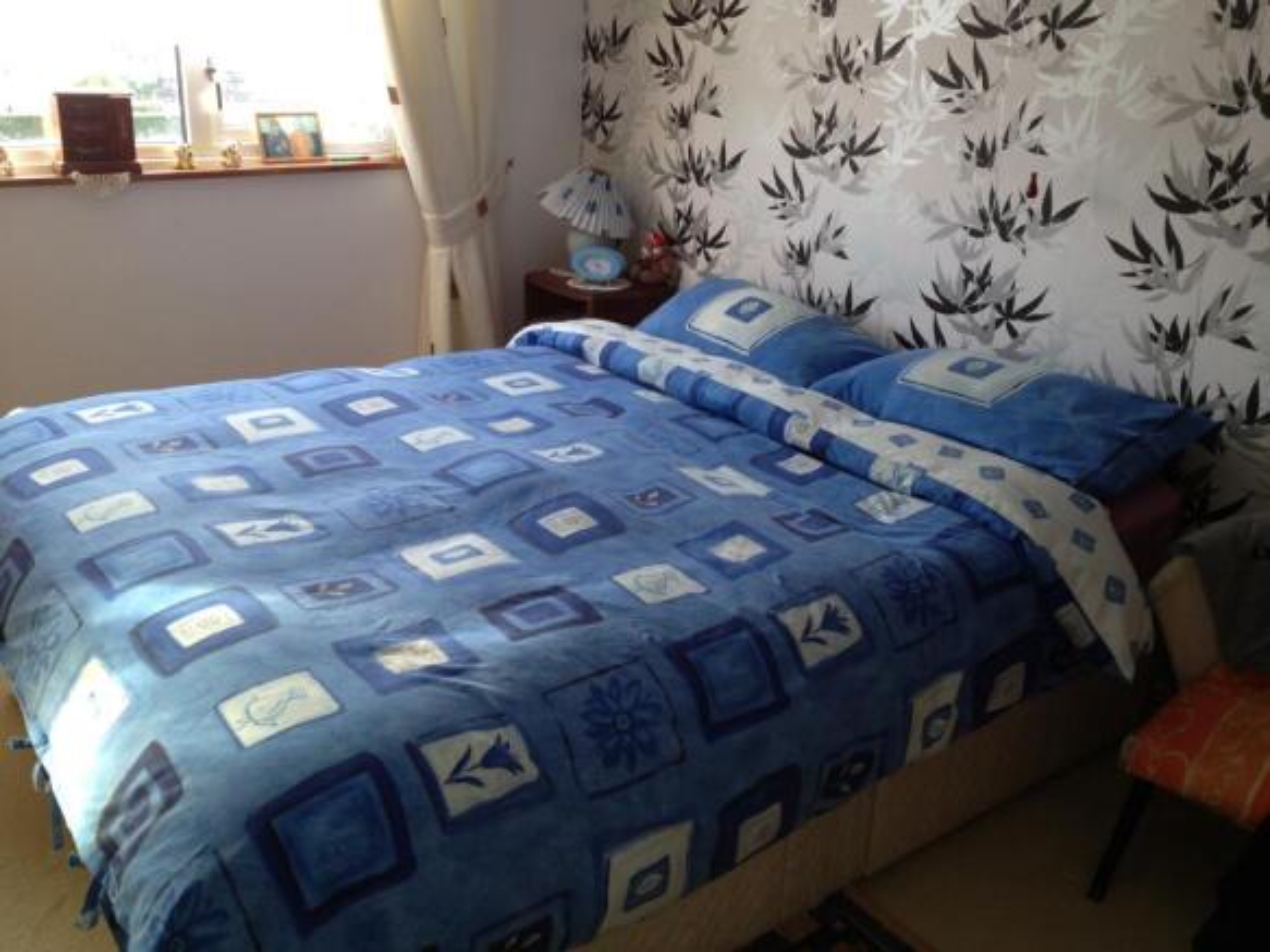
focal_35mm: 35
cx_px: 635
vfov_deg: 40.7
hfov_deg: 52.6
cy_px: 476
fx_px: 1284
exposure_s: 1/24
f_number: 2.4
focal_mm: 4.28
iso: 50
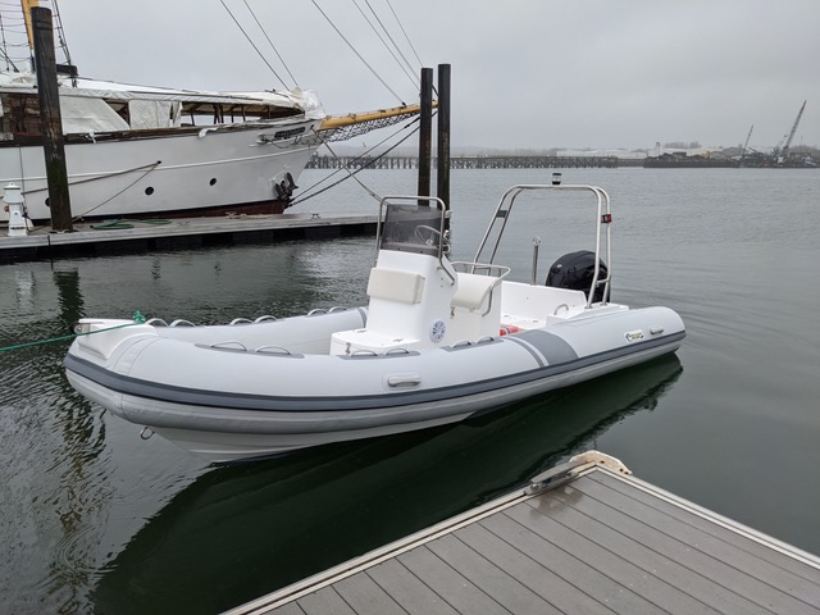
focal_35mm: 27
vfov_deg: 51.4
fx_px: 640
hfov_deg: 65.3
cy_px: 308
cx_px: 410
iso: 64
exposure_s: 1/1174
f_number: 1.73
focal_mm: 4.38
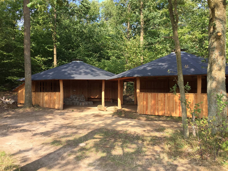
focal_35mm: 29
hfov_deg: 61.7
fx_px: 191
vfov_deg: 48.2
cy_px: 86
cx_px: 114
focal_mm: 4.15
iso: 32
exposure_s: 1/449
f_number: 2.2
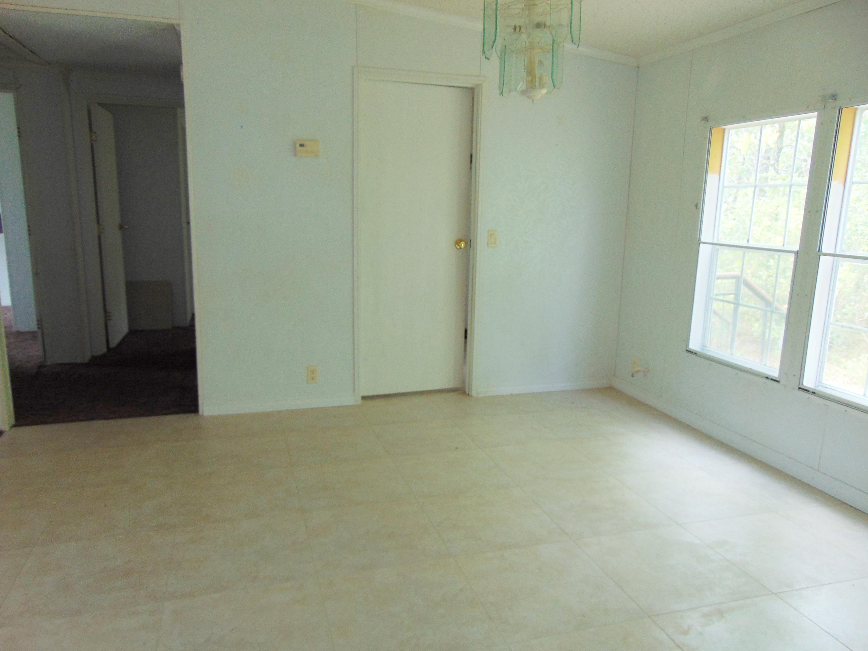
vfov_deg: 54.9
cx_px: 434
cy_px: 326
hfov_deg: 69.4
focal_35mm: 25
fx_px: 627
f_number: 3
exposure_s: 1/30
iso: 80
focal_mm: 4.5
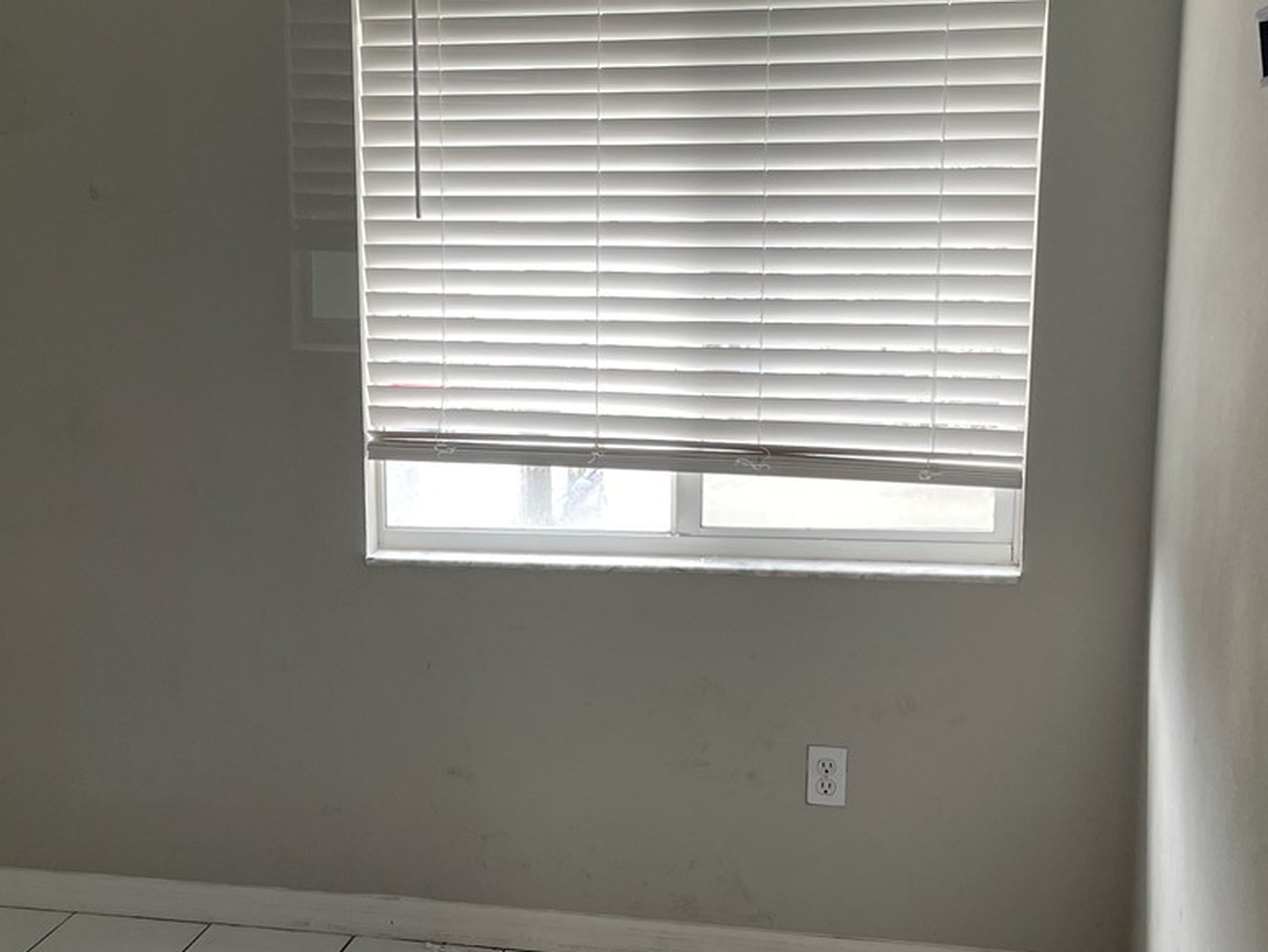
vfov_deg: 26.9
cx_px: 305
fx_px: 1979
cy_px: 642
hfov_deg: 34.7
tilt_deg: -13.0
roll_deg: +1.8
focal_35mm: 54
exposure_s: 1/120
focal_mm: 4.2
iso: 80
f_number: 1.6
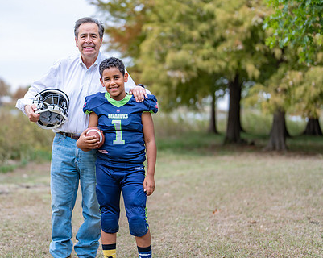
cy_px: 146
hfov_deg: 23.7
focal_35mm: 80
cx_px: 104
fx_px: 764
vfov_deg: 19.1
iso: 100
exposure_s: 1/500
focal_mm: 50
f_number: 1.2
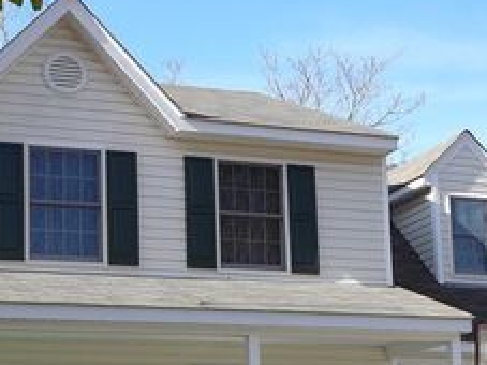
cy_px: 373
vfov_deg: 18.6
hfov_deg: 25.2
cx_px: 150
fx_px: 1083
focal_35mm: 77
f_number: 2.8
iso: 80
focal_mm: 5.2
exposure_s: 1/640
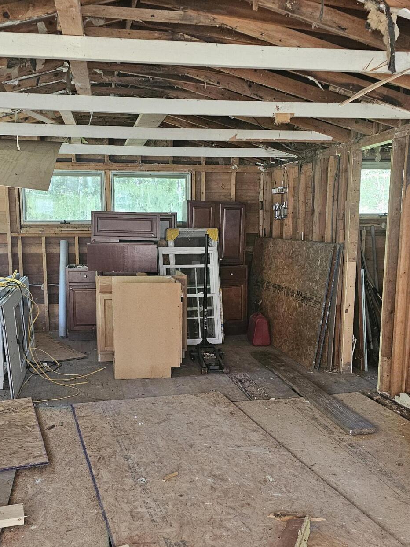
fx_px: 584
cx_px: 186
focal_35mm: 37
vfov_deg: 49.8
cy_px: 327
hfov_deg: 38.6
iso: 800
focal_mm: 6.3
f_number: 1.7
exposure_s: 1/120
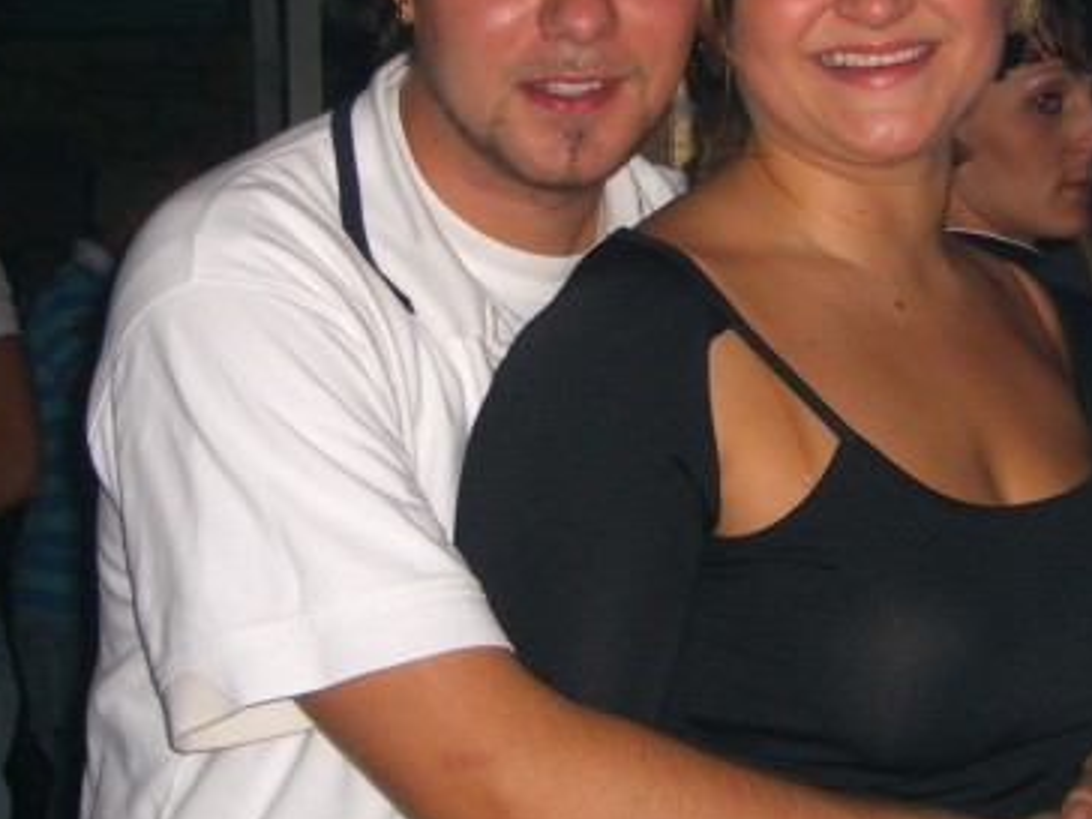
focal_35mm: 101
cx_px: 678
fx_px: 3186
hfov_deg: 19.4
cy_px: 294
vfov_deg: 14.6
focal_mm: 9.5
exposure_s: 1/60
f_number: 3.1
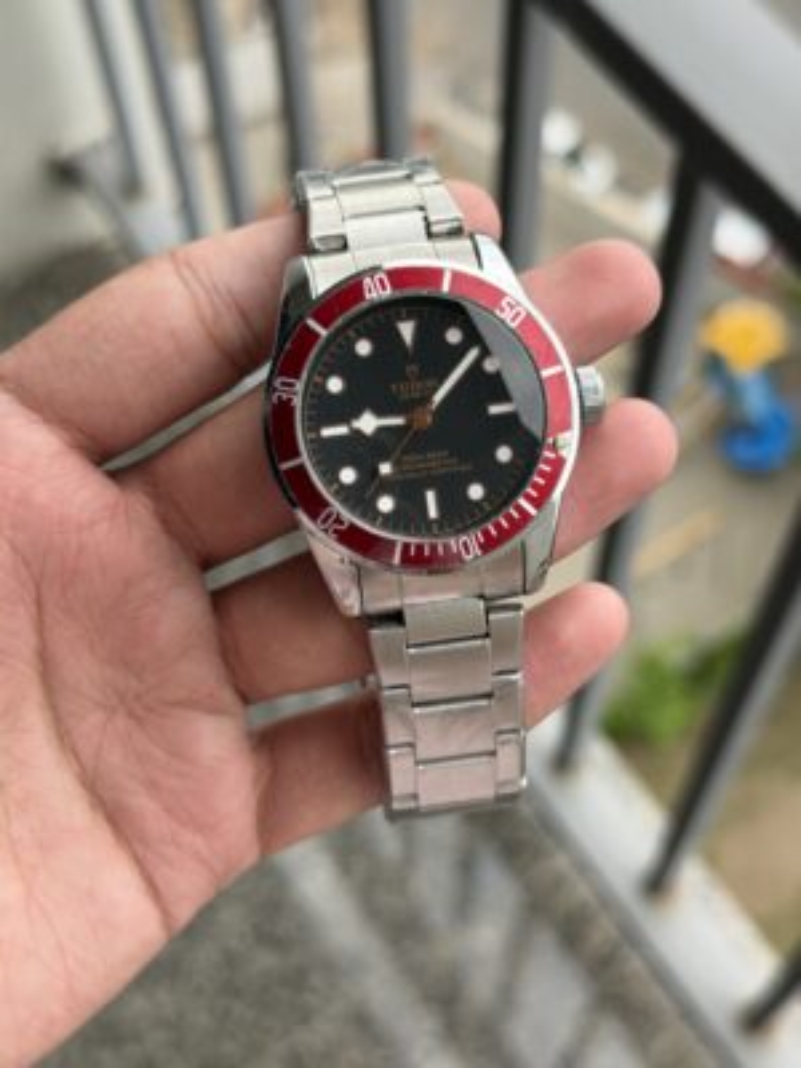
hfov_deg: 30.3
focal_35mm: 48
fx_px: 1481
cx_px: 400
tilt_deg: -61.1
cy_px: 534
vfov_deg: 39.7
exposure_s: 1/687
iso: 64
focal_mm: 6.76
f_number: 1.78
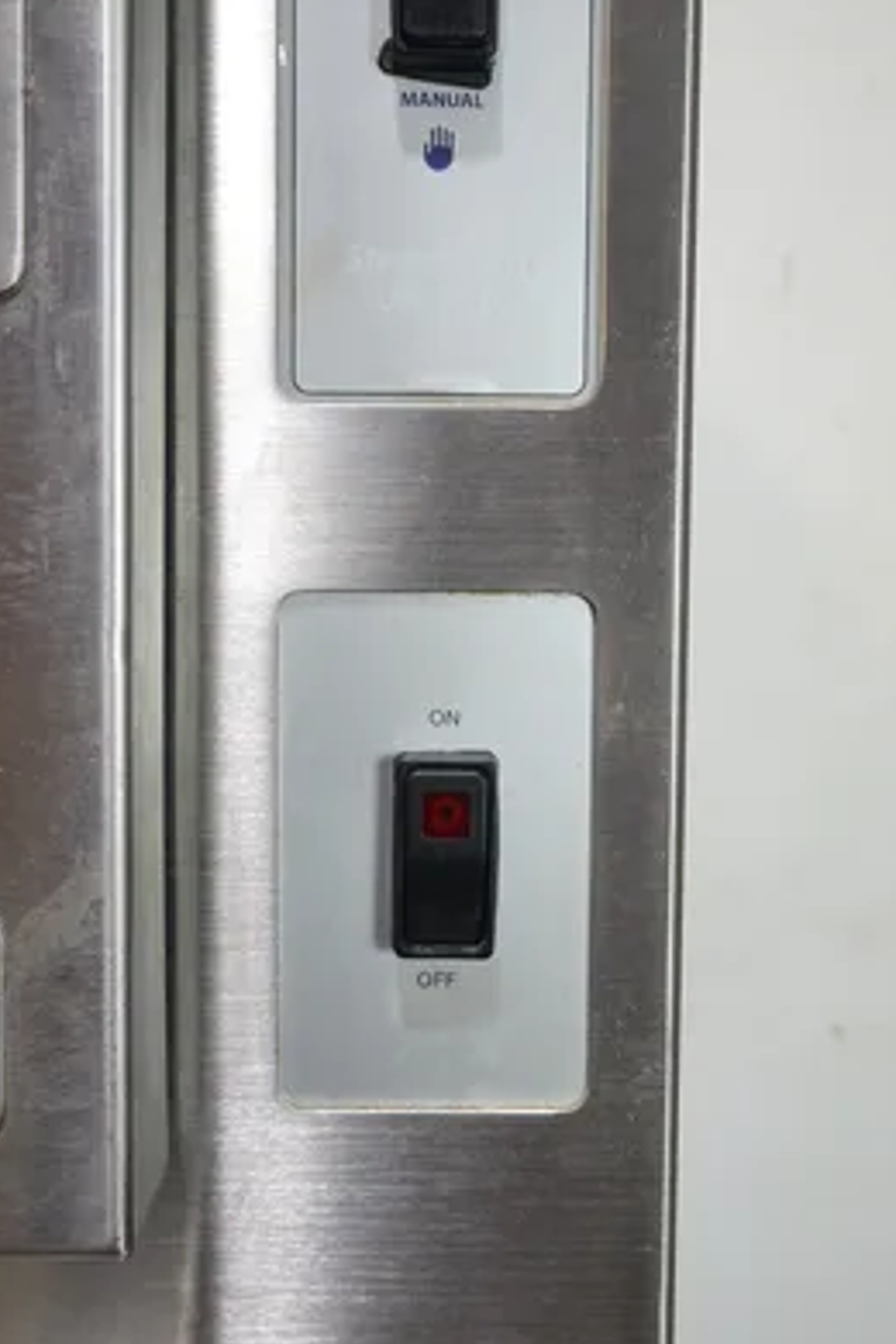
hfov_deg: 35.1
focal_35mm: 38
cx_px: 439
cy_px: 658
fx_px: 1419
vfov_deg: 50.7
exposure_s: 1/50
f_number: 3.5
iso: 800
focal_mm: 13.84
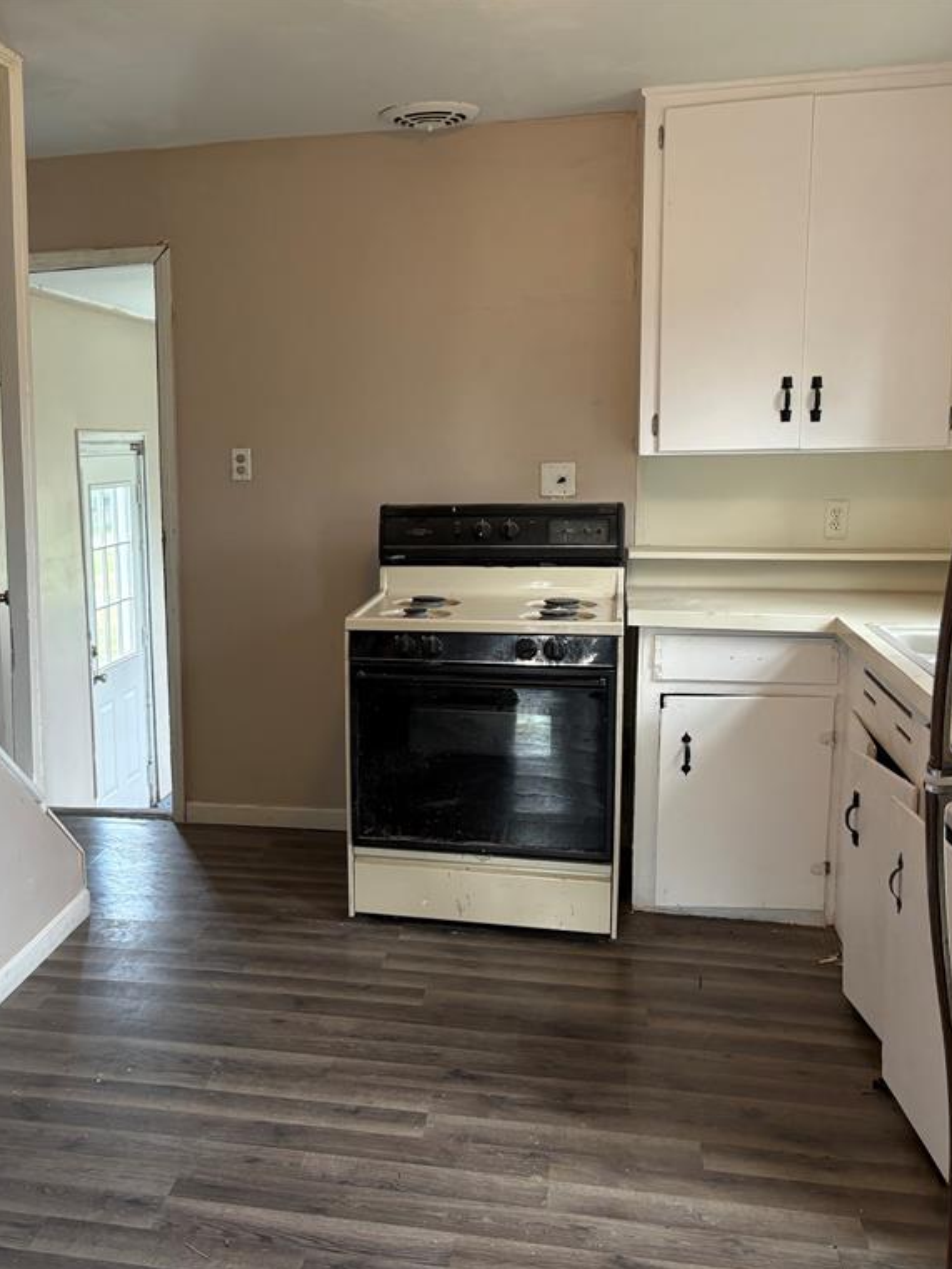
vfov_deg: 52.6
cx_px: 277
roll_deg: +1.4
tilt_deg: -8.6
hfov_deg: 39.9
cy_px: 635
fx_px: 1283
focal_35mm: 35
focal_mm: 5.96
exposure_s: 1/120
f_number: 1.6
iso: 250
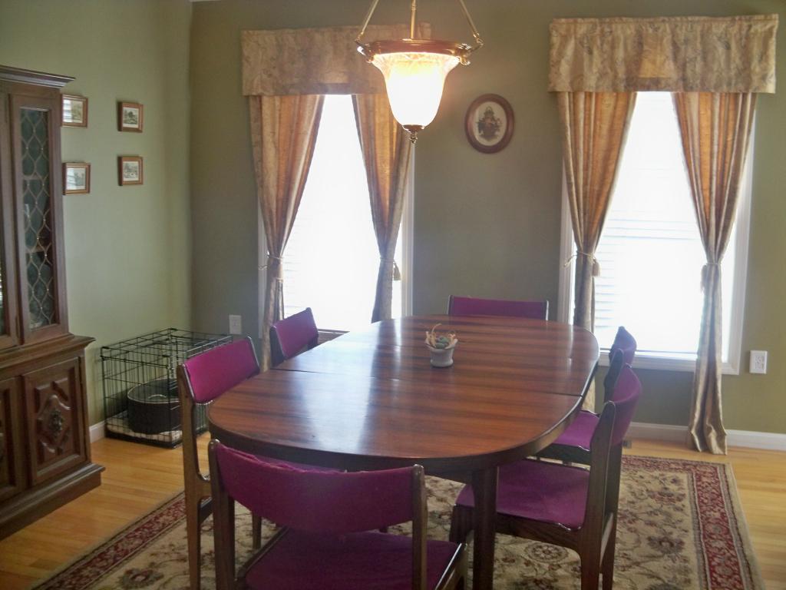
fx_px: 795
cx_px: 393
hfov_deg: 52.6
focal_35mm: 35
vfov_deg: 40.7
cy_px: 295
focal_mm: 6.2
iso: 125
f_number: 3.5
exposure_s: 1/30
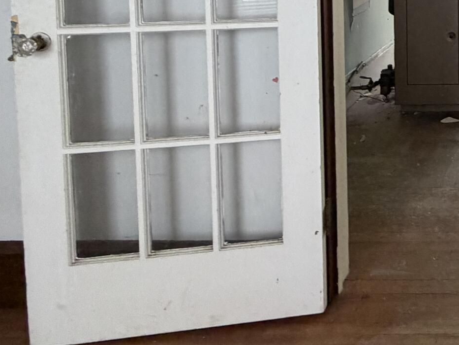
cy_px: -70
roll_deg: -0.2
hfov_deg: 31.8
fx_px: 597
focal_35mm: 45
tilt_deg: -3.9
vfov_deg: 28.1
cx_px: 601
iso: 320
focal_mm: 2.22
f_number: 2.2
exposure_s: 1/108
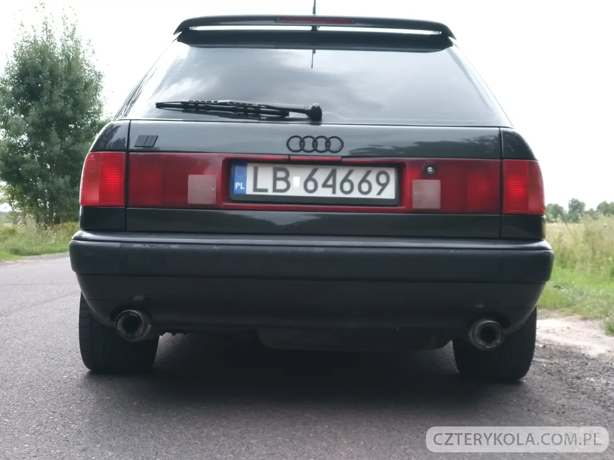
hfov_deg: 36.8
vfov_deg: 28.0
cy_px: 230
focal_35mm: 52
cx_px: 307
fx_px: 922
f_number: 2.4
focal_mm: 5.54
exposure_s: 1/226
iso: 40
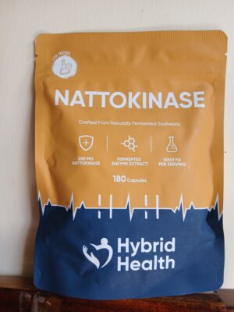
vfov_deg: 67.3
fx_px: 234
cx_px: 117
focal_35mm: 26
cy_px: 156
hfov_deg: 53.1
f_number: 1.8
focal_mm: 3.98
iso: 40
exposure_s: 1/50
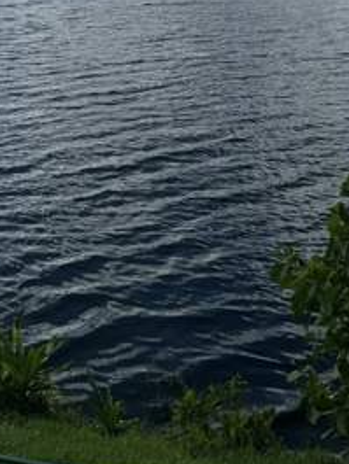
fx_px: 779
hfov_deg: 25.2
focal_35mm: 58
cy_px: -49
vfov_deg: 29.8
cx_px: 168
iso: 80
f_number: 1.78
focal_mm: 6.76
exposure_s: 1/12346
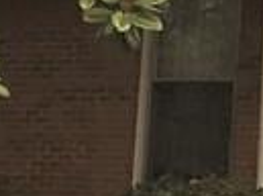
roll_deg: -1.6
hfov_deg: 8.5
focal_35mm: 223
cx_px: 516
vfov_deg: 6.5
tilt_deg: +9.5
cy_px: -104
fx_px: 1690
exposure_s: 1/766
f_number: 1.8
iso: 20
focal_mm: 3.99
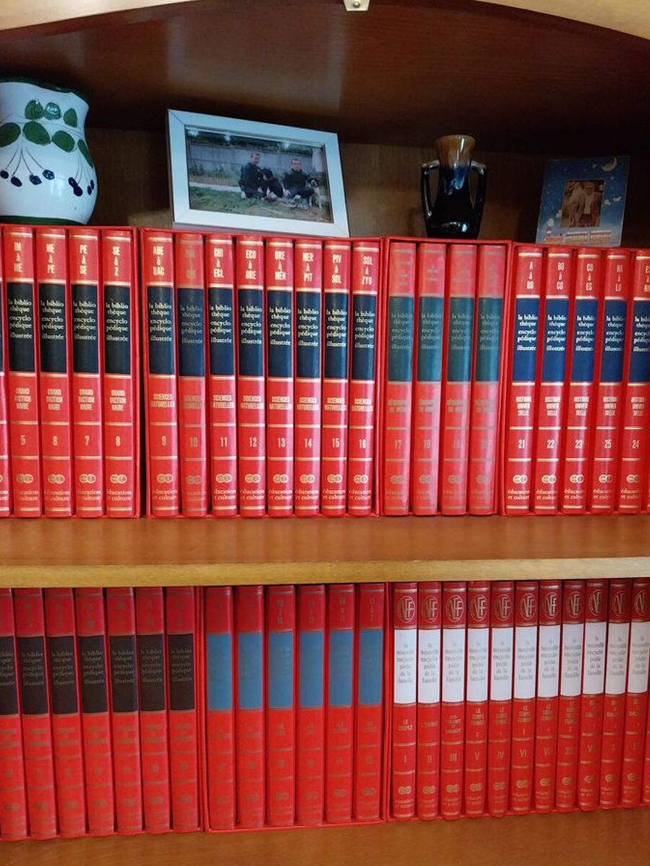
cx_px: 361
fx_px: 726
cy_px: 476
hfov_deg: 48.2
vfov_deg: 61.5
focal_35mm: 29
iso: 640
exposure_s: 1/25
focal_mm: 4
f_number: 1.8
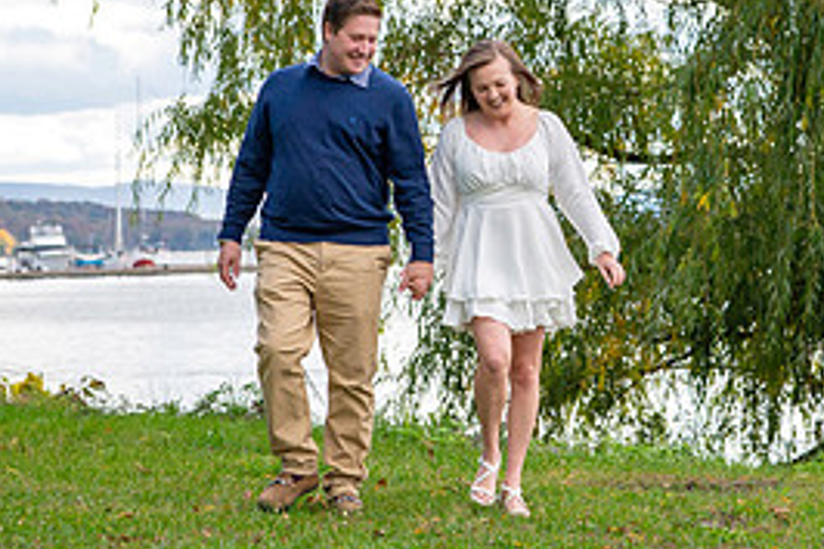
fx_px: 3523
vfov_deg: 8.9
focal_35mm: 154
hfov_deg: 13.3
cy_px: 96
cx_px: 493
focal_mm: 70
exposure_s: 1/3200
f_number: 4.5
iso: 1250
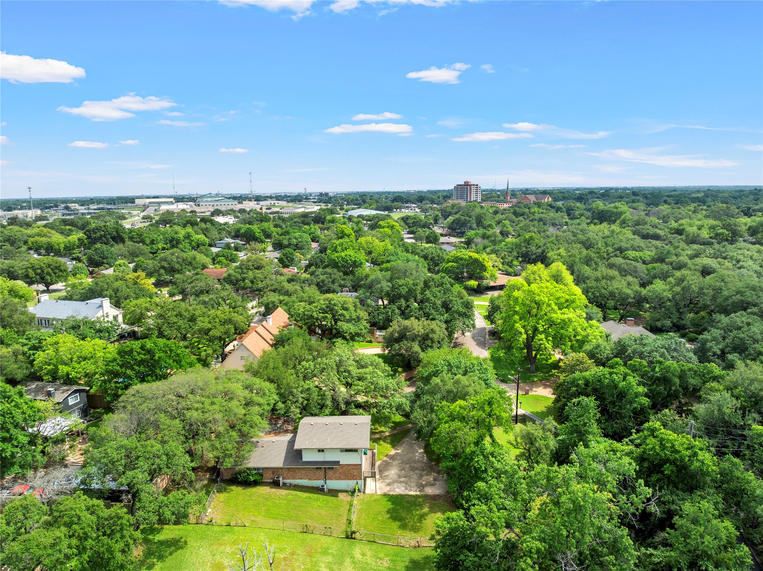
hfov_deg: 71.6
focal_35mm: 24
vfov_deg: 56.8
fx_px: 529
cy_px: 286
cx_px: 382
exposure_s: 1/2500
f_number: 2.8
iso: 130
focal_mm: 12.29
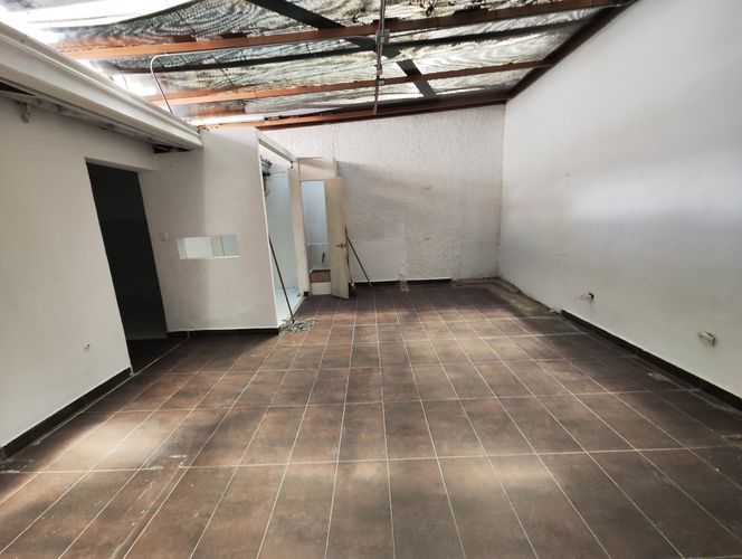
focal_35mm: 14
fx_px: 301
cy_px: 280
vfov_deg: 85.8
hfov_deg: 102.0
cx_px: 371
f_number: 2.2
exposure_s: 1/30
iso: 378
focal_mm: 2.16
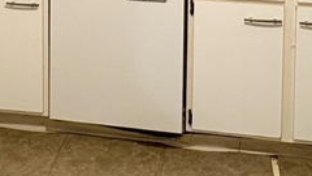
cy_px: -141
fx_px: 538
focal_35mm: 65
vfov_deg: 15.8
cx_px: 122
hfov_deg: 32.2
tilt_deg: -5.4
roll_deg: -0.8
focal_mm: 2.22
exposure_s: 1/60
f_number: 2.2
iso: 200
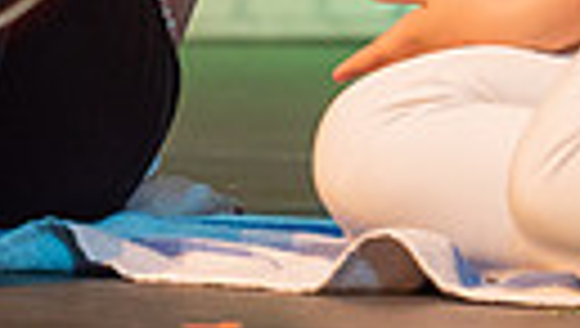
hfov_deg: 2.0
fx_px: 16588
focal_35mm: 1077
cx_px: 628
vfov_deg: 1.1
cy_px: -403
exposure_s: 1/250
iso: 900
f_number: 2.8
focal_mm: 200
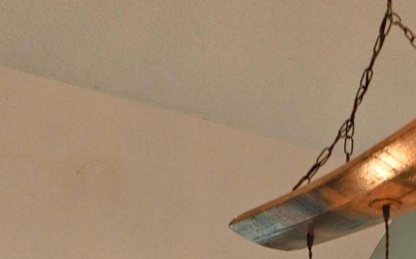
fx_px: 1462
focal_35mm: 129
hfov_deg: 15.8
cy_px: 700
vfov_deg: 8.8
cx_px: 439
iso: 100
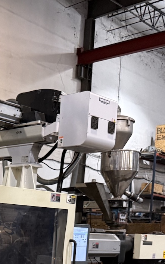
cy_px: 264
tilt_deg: -3.5
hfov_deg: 17.3
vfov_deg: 28.0
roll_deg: -2.9
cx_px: -71
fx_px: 497
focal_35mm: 69
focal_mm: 6.76
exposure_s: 1/60
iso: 320
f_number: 1.78
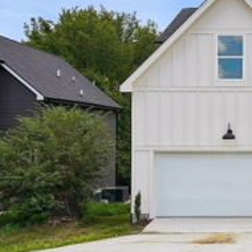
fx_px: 428
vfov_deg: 32.7
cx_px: 256
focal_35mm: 52
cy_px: 147
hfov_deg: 30.3
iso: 400
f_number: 11
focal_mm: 29
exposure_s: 1/400
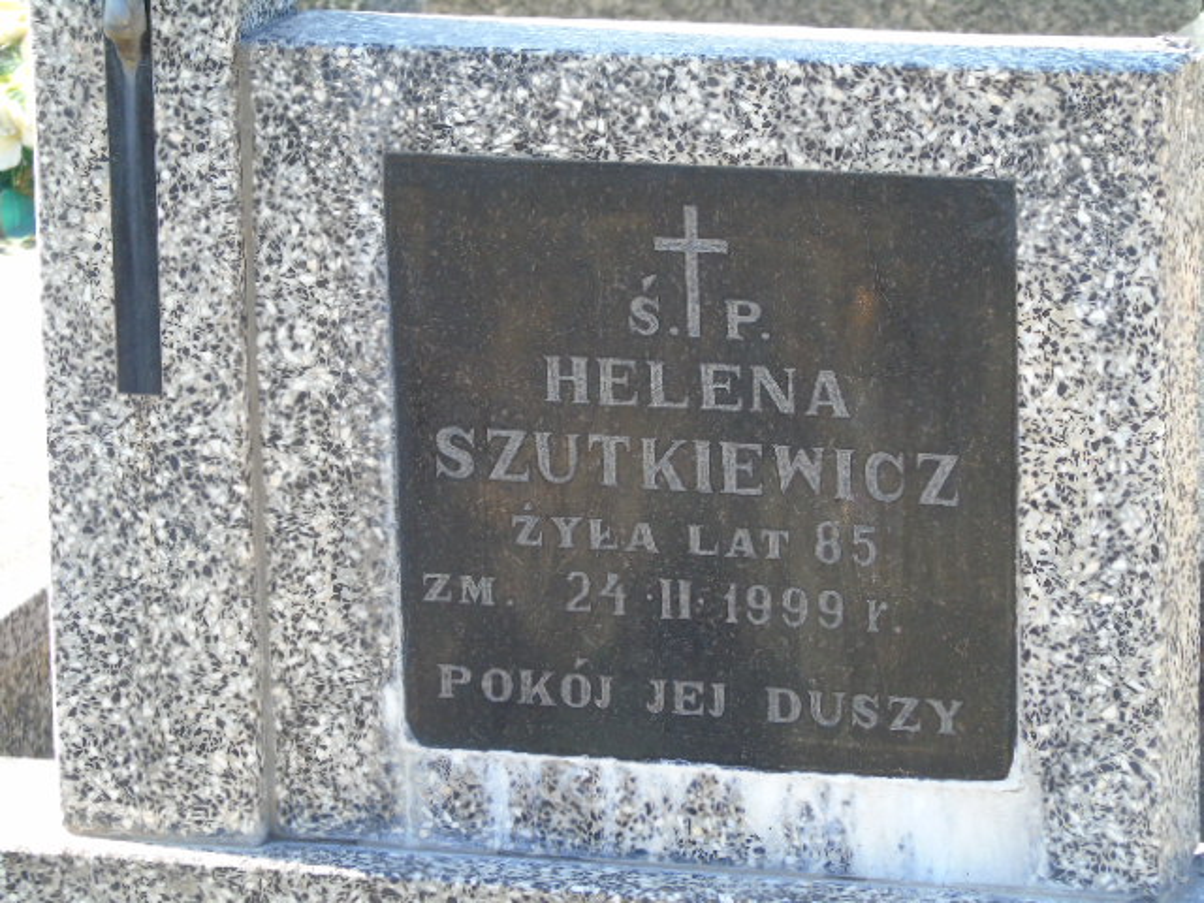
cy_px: 452
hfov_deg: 10.6
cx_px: 602
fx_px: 6469
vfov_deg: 8.0
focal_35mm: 186
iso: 200
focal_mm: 33
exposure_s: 1/125
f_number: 5
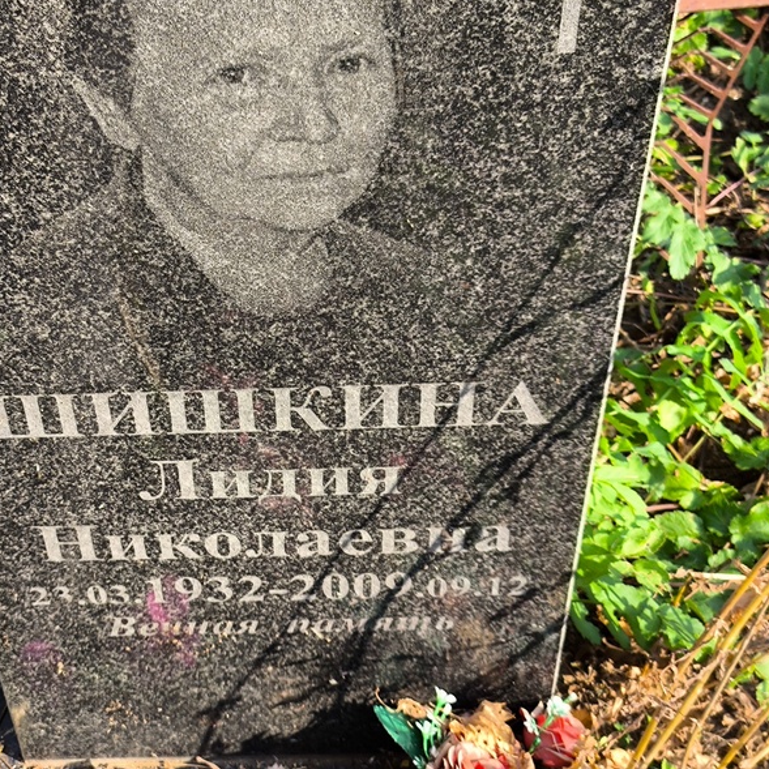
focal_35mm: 60
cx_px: 263
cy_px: 379
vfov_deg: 28.6
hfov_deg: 28.4
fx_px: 1508
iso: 50
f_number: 1.7
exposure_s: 1/324
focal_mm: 4.71
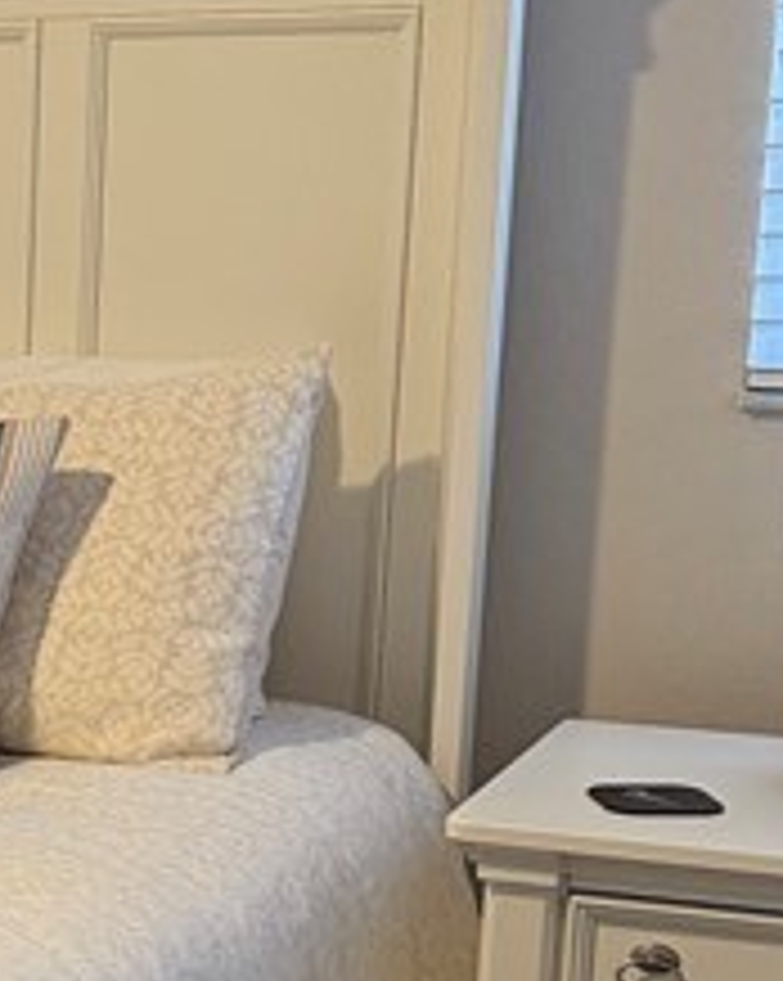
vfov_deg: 17.2
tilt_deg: -16.1
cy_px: 918
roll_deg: +2.1
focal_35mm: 110
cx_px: -603
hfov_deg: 12.8
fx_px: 3191
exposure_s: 1/60
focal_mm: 6.76
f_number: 1.78
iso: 250
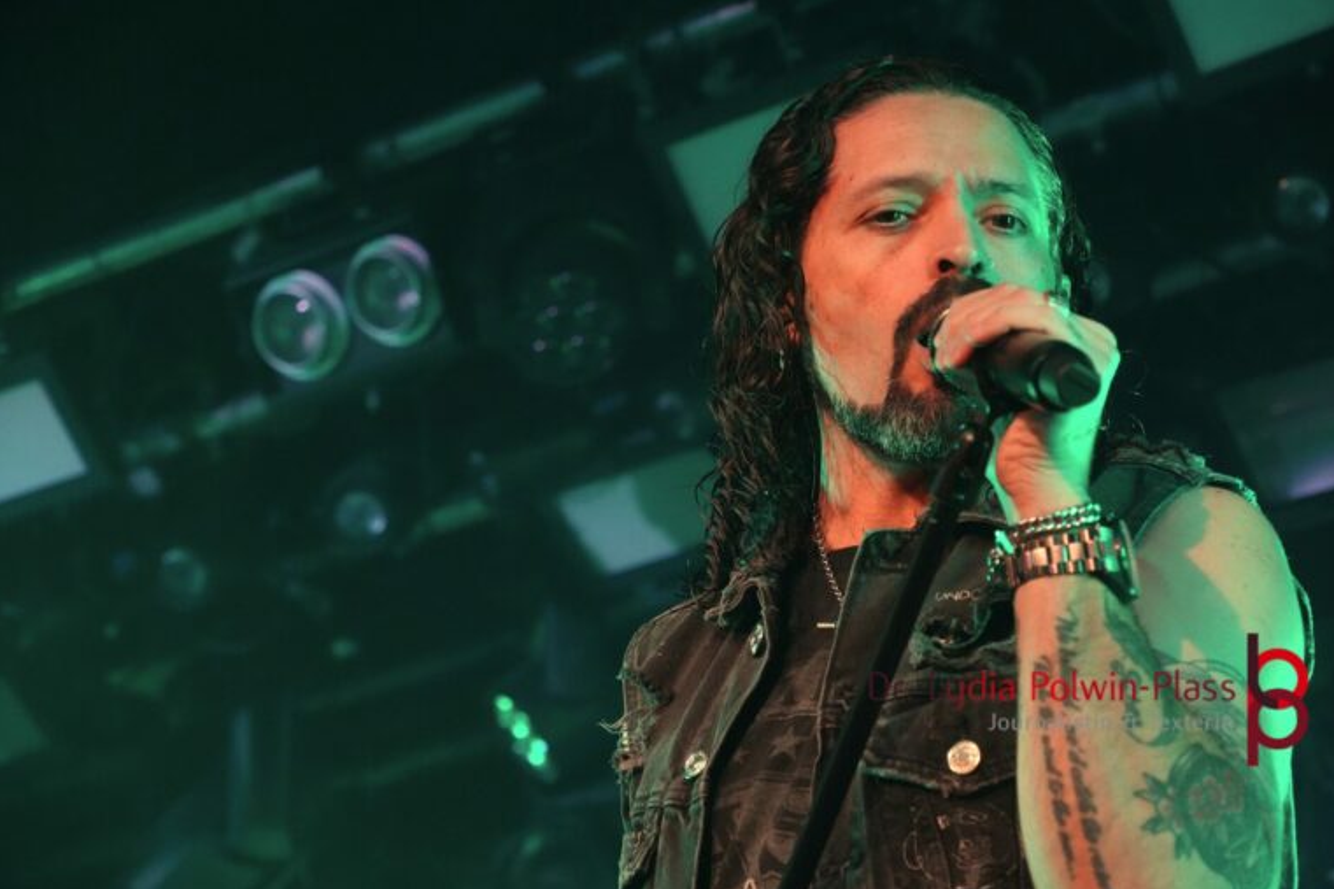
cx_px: 670
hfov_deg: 19.8
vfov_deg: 13.3
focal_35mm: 103
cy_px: 447
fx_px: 3816
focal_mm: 68
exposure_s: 1/160
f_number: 5
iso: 5000
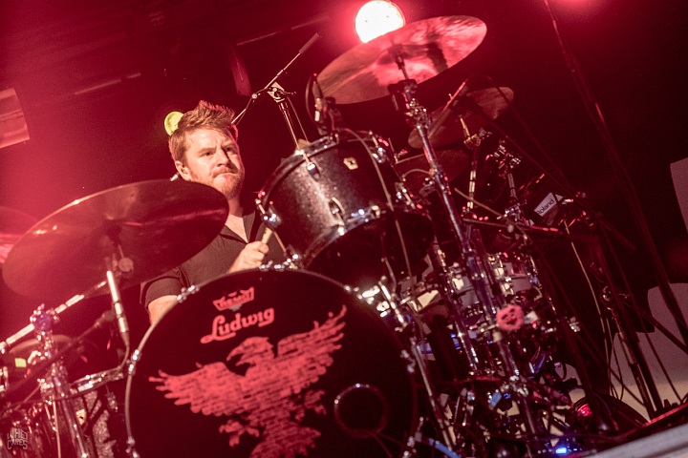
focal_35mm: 117
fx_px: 2236
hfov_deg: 17.5
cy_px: 229
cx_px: 344
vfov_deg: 11.7
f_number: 2.8
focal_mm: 78
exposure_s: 1/100
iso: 4000
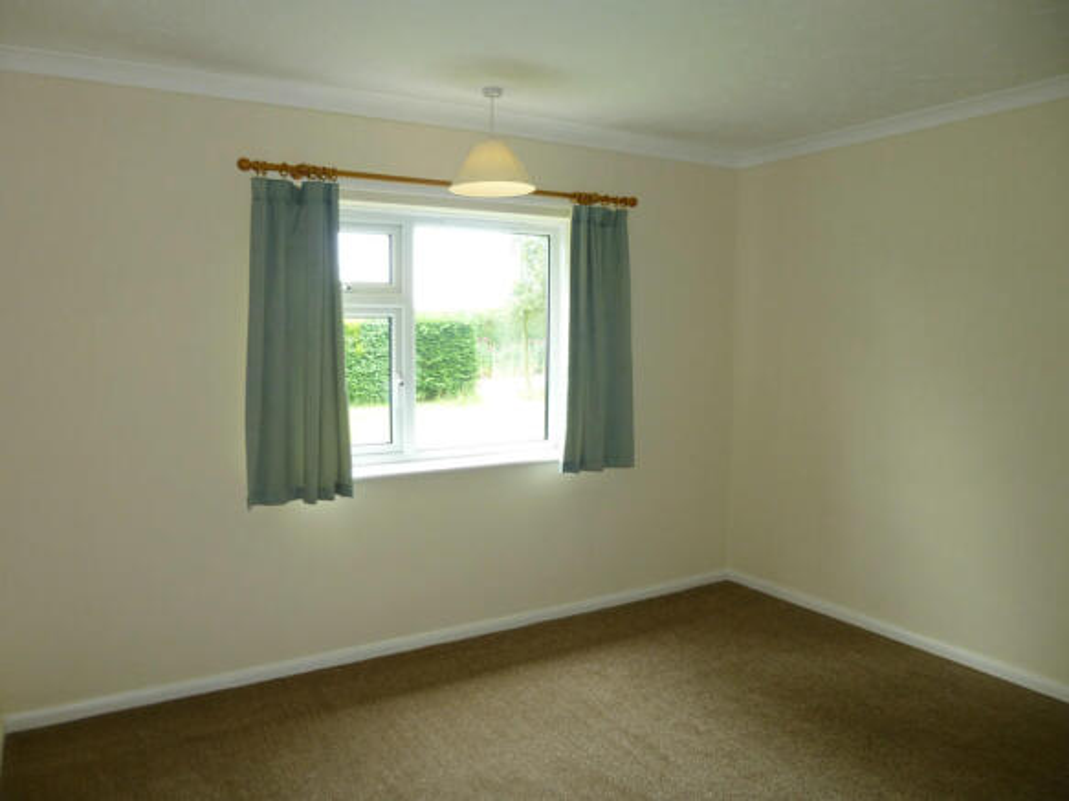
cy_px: 400
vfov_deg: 54.9
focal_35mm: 25
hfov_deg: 69.4
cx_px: 534
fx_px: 772
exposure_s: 1/60
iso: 160
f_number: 3.1
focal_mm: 4.5
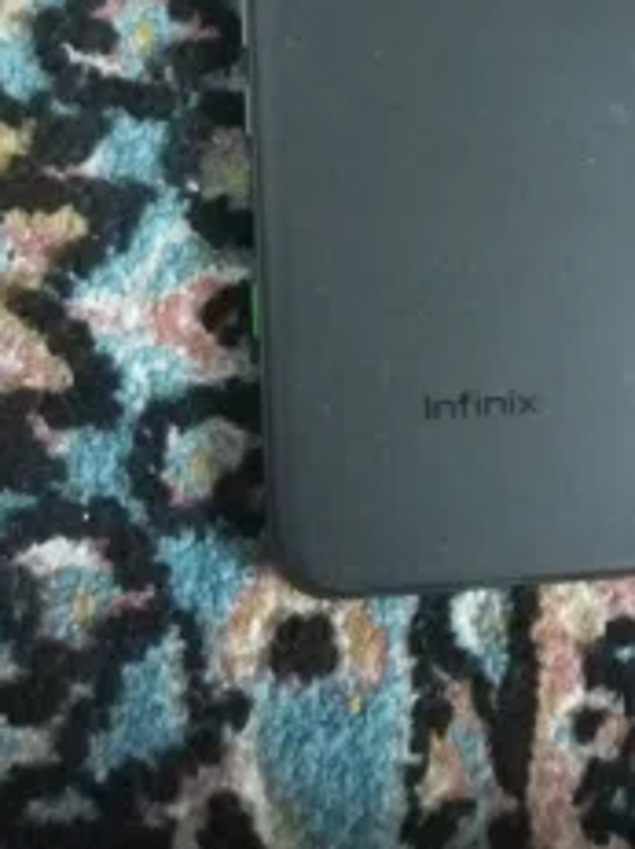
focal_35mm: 52
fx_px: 1273
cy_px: 213
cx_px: 455
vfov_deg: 36.0
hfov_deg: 27.7
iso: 12850
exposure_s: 1/16.7
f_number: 1.8
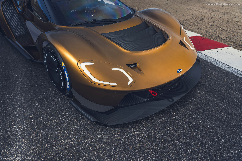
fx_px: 175
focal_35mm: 26
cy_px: 80
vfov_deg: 49.6
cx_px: 121
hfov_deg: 69.4
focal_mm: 26
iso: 100
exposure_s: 1/200
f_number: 5
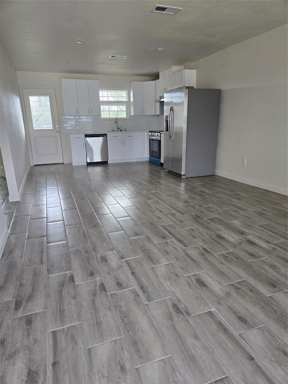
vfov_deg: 73.9
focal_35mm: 23
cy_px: 192
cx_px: 144
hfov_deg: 58.9
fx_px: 255
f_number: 1.8
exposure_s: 1/180
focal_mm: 5.4
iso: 125
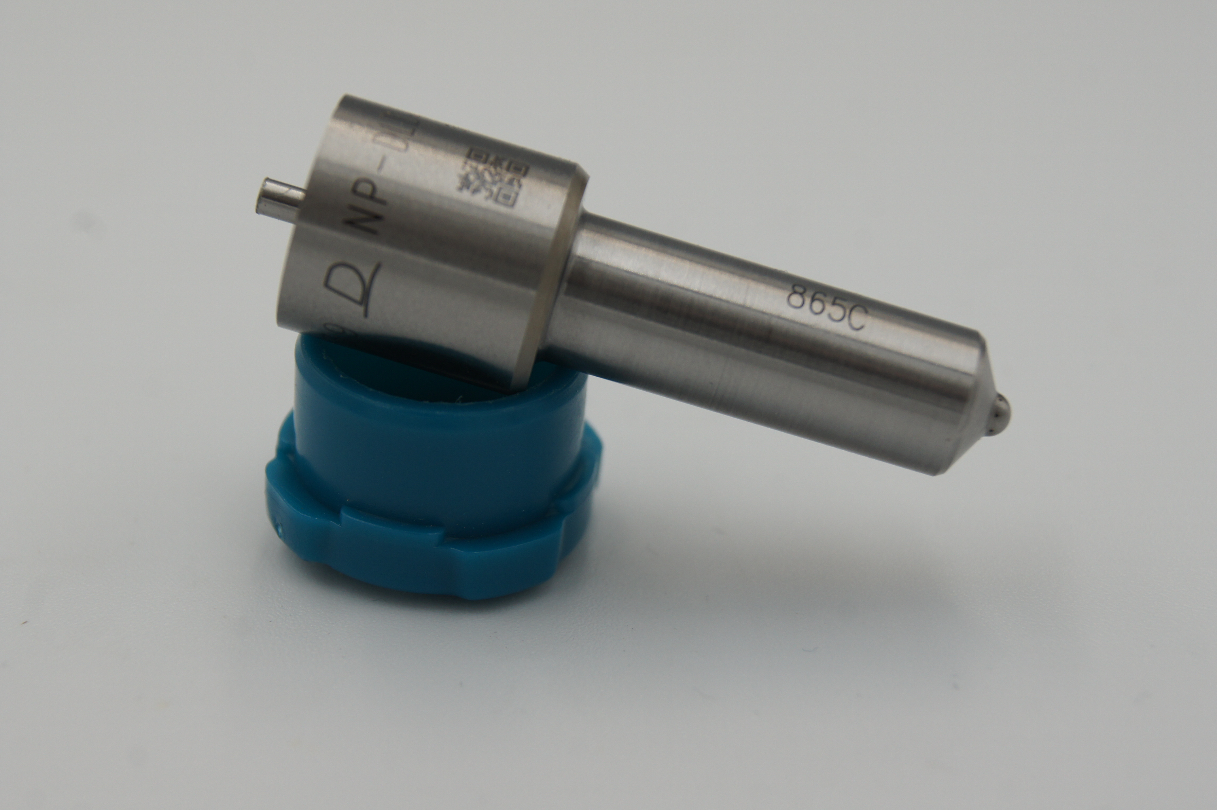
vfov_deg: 16.5
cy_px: 405
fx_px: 2787
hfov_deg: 24.6
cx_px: 608
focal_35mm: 82
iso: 200
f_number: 7.1
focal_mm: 55
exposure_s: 1/125
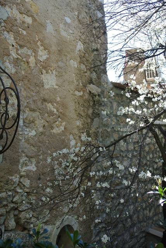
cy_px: 124
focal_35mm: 39
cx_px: 83
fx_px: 269
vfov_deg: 49.5
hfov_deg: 34.3
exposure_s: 1/250
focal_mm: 14.5
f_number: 4
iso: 100
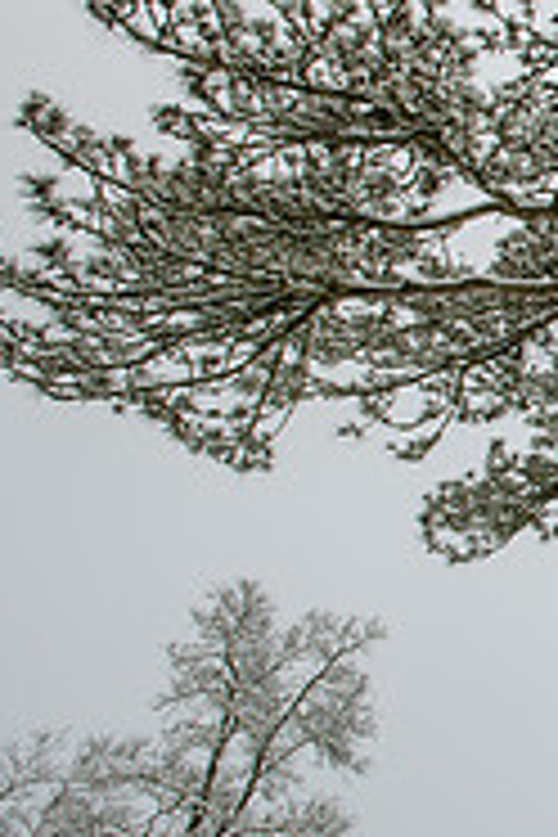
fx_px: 1232
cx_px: 1134
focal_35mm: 53
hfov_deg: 17.6
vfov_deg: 37.5
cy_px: 394
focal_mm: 17
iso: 200
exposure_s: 1/400
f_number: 5
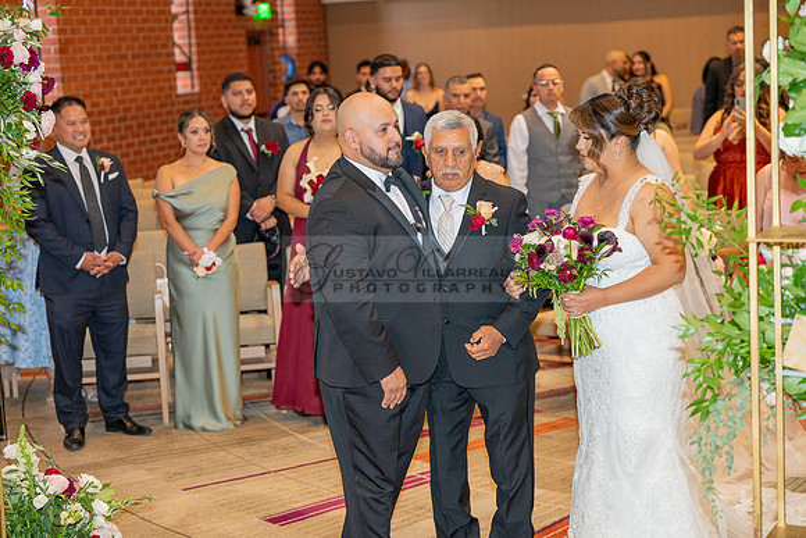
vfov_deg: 19.5
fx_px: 1568
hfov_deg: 28.8
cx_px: 403
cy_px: 269
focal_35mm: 70
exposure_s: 1/160
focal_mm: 70
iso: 1250
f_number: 3.2
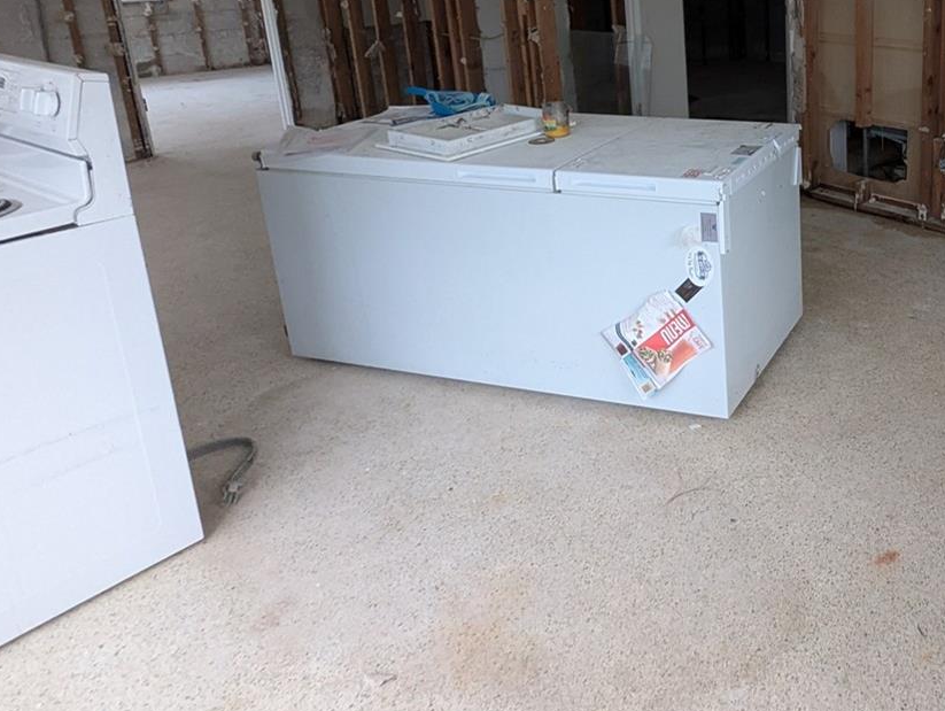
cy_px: 148
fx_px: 847
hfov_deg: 52.2
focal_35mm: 31
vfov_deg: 43.5
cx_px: 827
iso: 184
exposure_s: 1/24.9
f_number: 2.2
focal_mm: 2.35
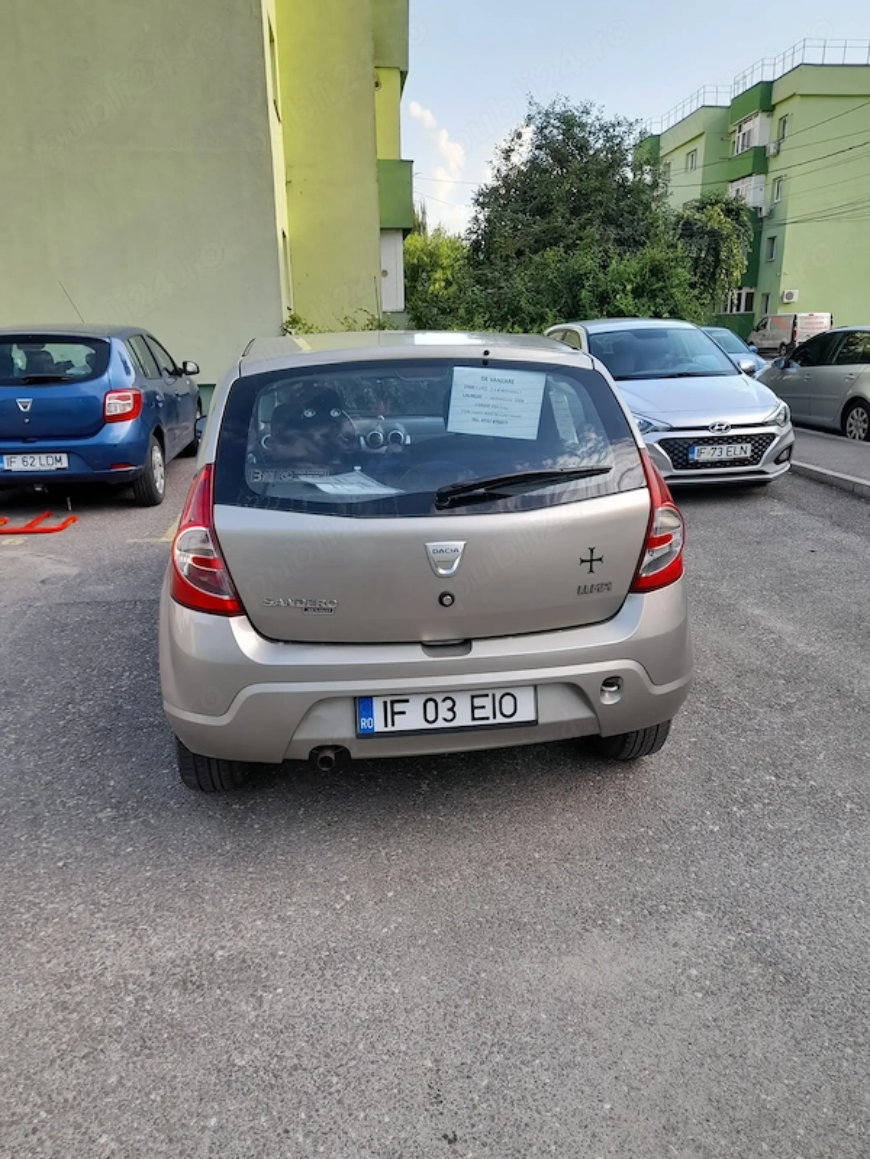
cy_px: 580
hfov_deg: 54.9
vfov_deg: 69.4
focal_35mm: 25
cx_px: 435
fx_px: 838
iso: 20
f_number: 2
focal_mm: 4.6
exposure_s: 1/119
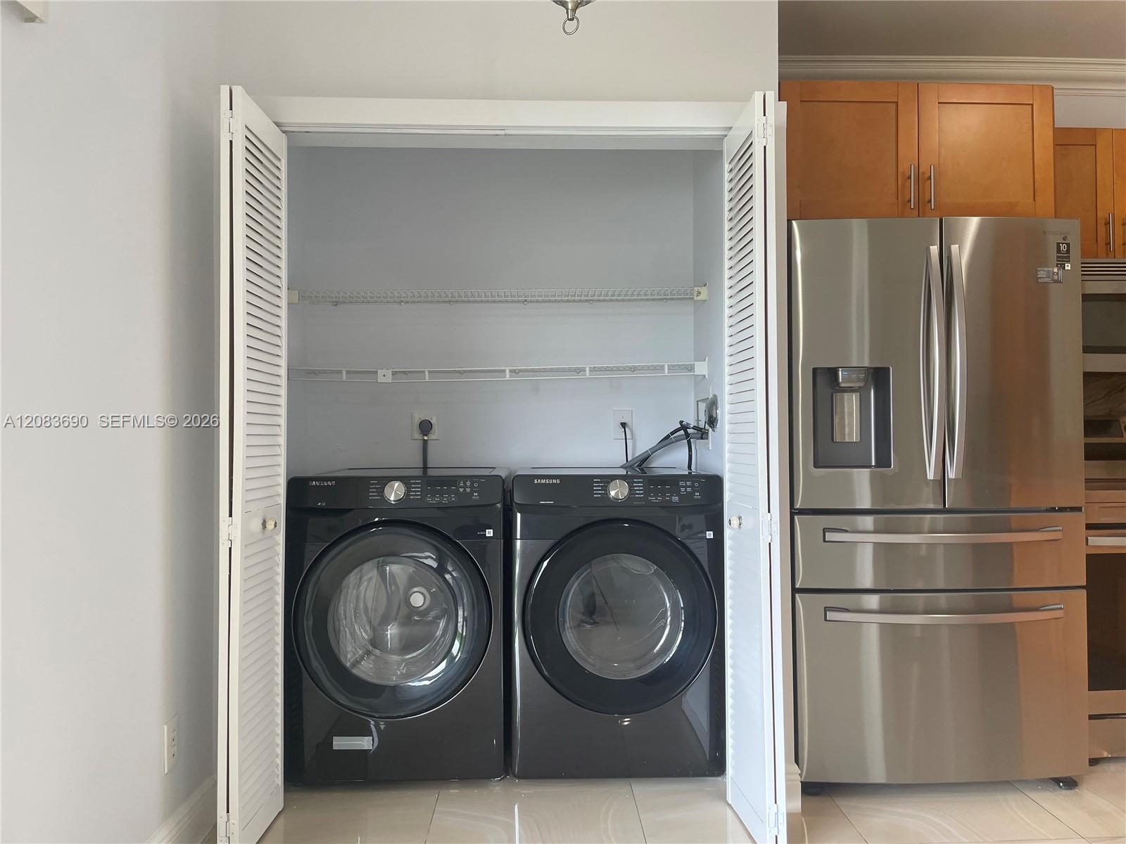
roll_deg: +0.1
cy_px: 422
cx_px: 563
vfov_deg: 53.1
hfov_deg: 67.3
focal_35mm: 26
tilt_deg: +1.2
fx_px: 846
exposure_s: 1/60
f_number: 1.6
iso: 64
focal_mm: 4.2
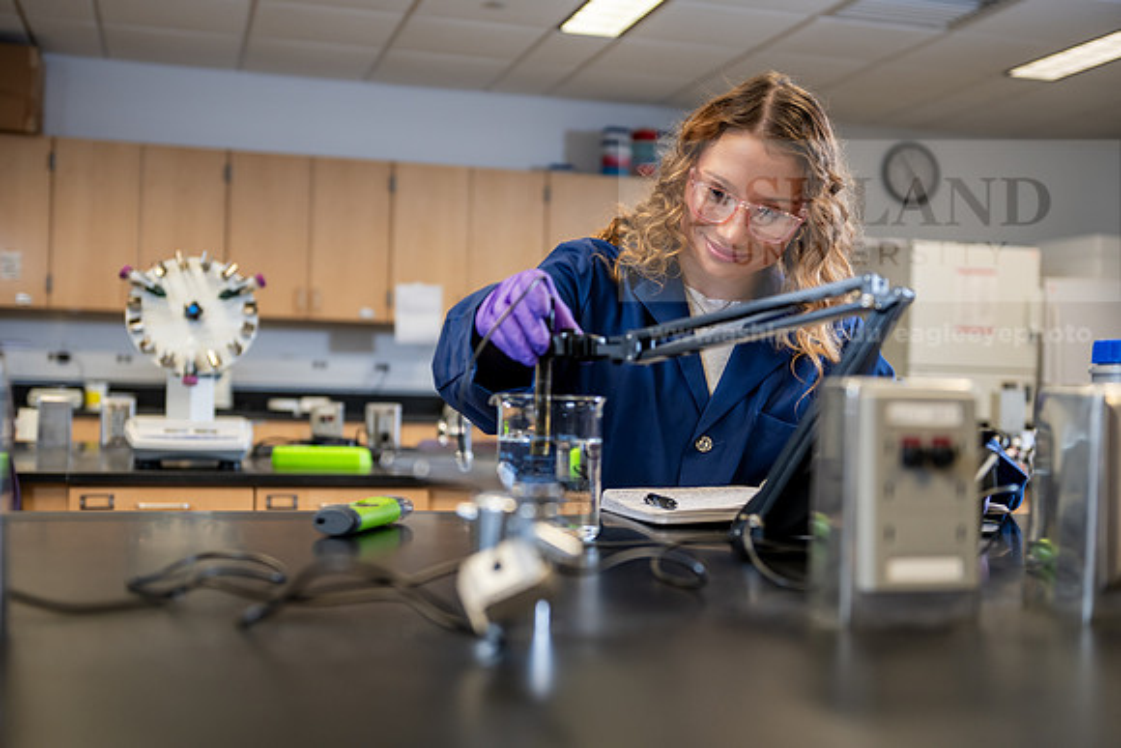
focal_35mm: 45
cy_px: 374
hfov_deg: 43.6
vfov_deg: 29.9
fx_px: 1402
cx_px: 560
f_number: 3.2
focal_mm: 45
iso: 640
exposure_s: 1/200
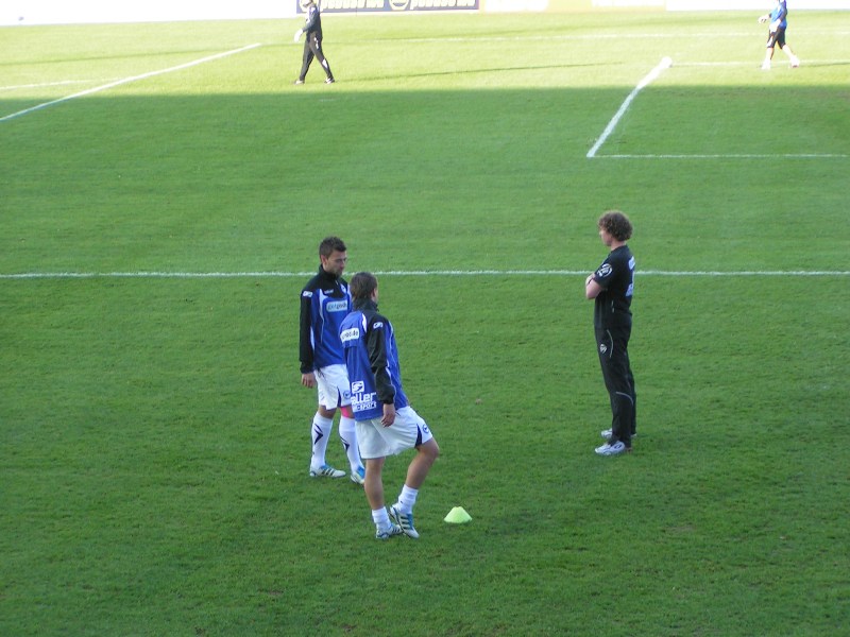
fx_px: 2652
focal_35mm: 108
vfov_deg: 13.7
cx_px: 425
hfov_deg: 18.2
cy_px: 318
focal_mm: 16.6
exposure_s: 1/160
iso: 80
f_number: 3.5
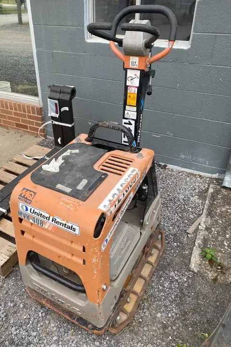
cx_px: 101
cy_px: 178
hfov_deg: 46.3
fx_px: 269
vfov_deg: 65.5
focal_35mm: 28
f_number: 1.8
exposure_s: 1/191
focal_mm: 4.25
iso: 32
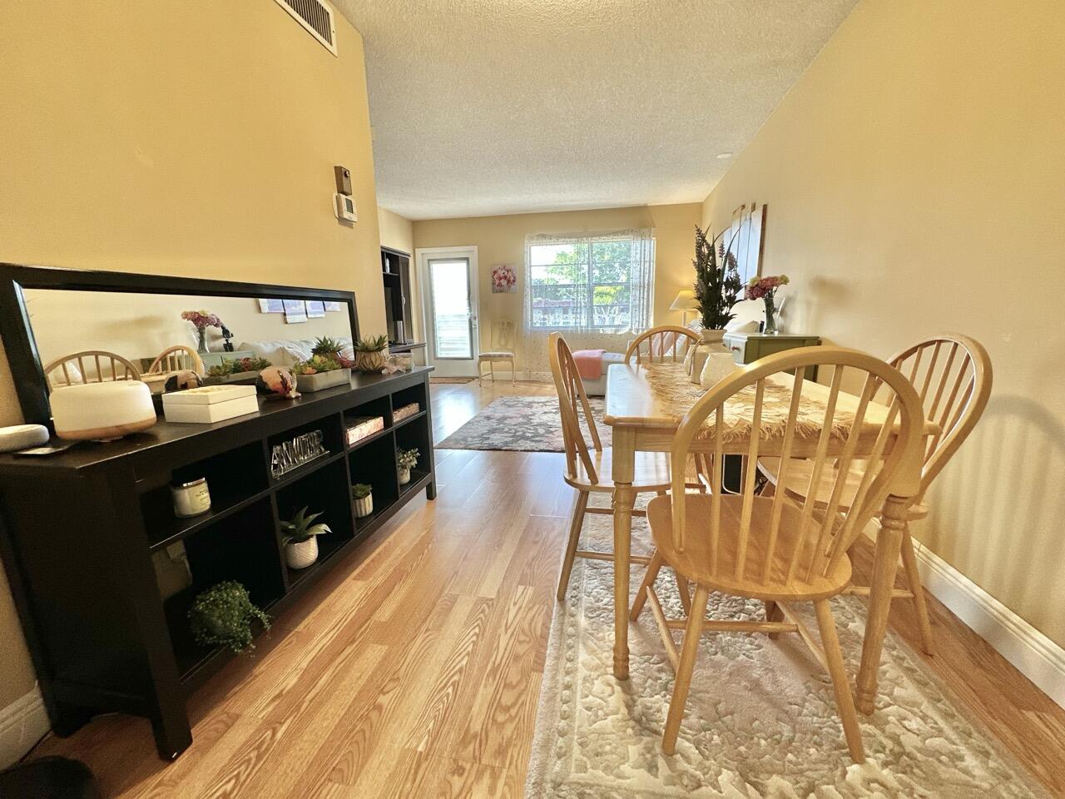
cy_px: 400
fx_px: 431
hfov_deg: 102.1
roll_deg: +1.6
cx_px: 532
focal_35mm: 14
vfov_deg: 85.7
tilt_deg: -11.5
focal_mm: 2.22
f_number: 2.2
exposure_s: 1/60
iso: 160
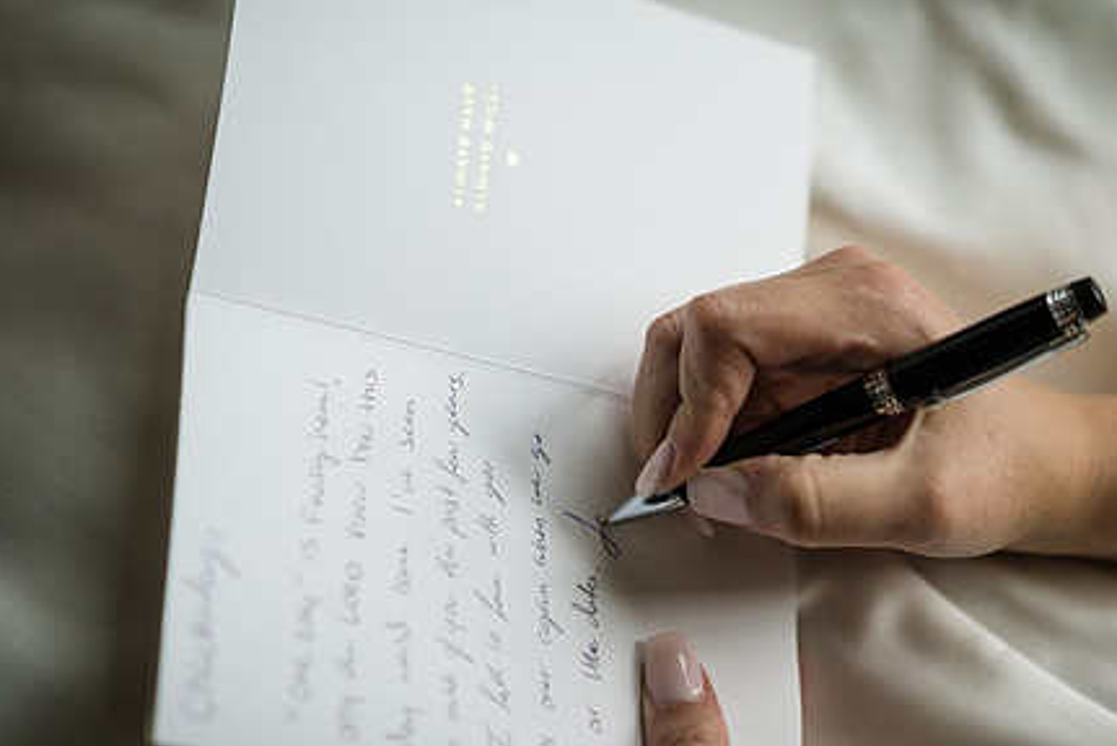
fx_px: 2298
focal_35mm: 74
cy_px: 439
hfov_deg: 27.3
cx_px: 661
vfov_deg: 18.4
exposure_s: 1/640
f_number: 2
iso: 100
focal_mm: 55
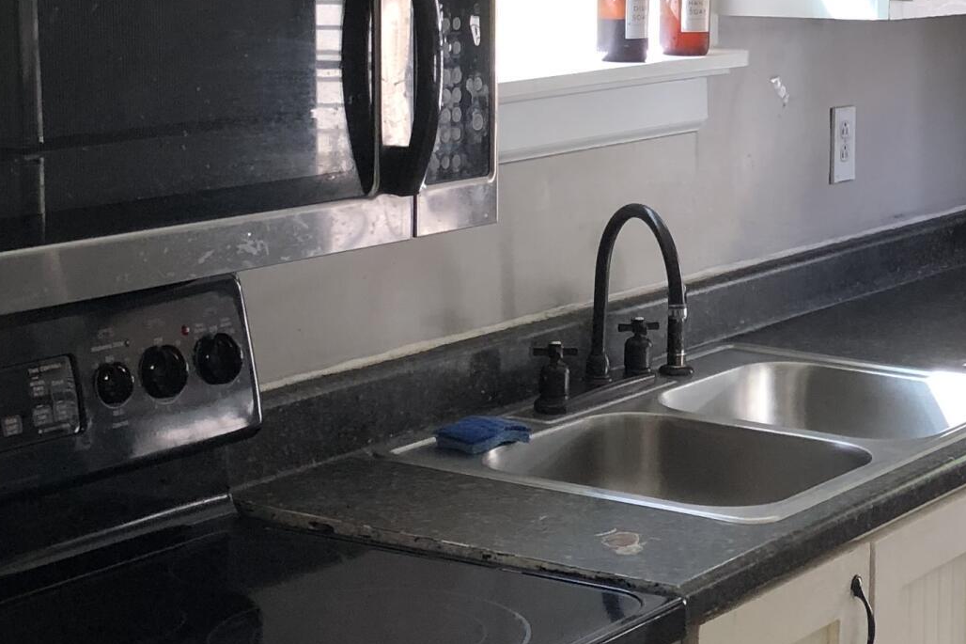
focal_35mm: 85
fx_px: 2280
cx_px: 756
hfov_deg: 23.6
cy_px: 164
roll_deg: +0.2
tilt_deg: -5.4
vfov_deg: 16.0
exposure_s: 1/40
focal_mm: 3.99
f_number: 1.8
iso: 25
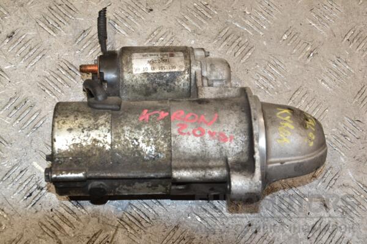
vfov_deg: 21.6
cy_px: 122
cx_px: 184
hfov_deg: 31.9
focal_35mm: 63
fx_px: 642
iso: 800
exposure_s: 1/200
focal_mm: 42
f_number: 9
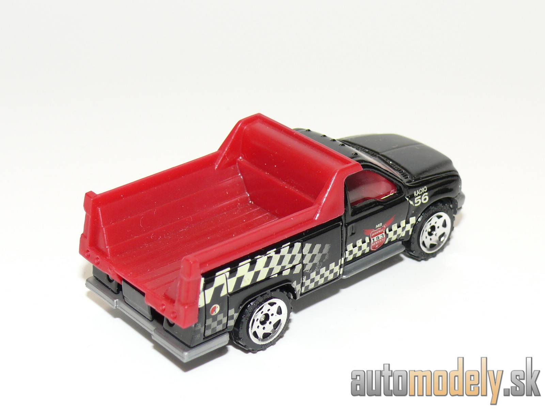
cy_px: 204
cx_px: 272
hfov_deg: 24.1
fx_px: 1275
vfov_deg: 18.2
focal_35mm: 81
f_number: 4
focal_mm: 11.8
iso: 100
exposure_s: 1/30
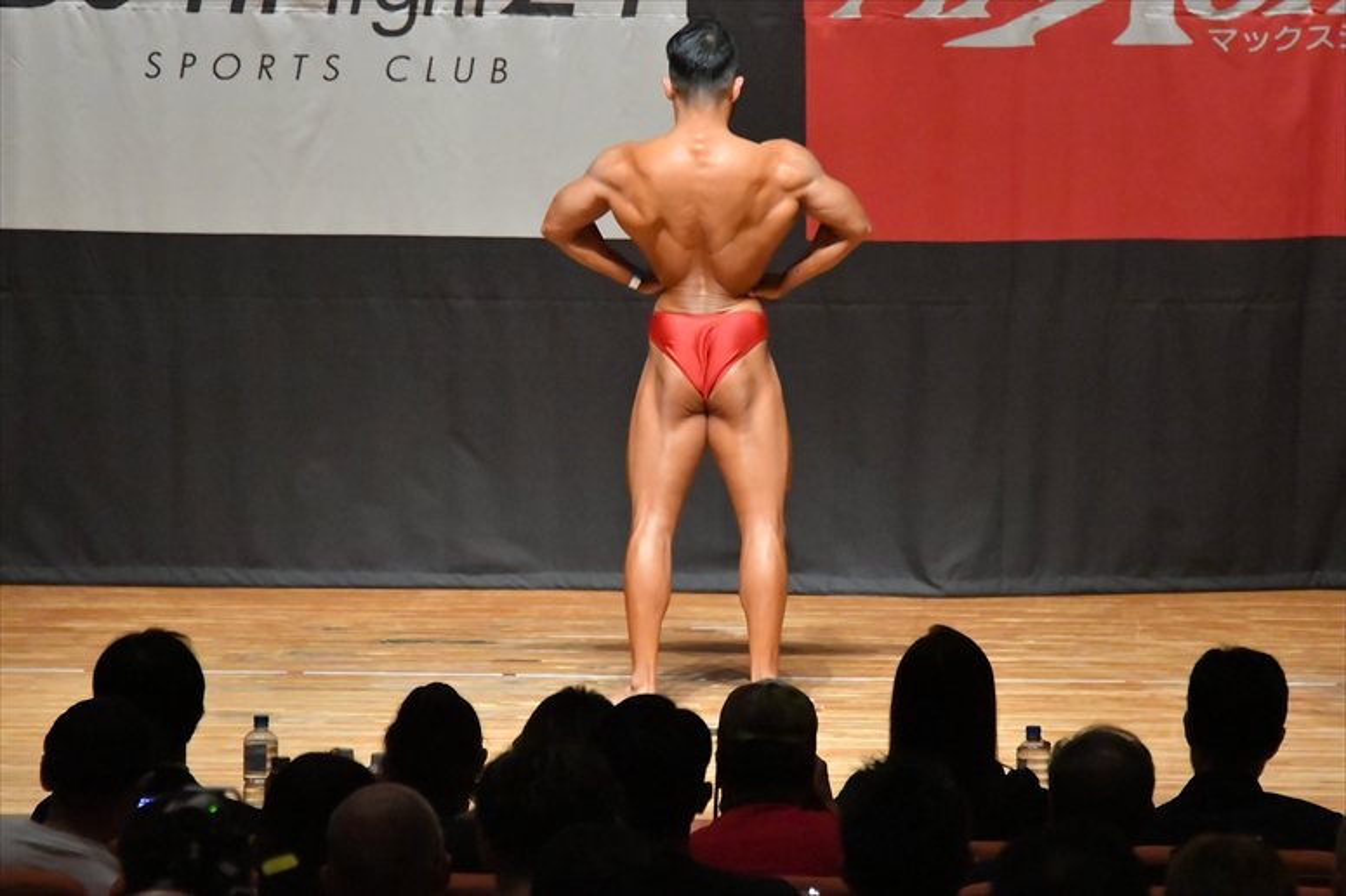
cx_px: 673
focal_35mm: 255
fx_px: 9530
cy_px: 448
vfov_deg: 5.4
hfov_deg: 8.1
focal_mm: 170
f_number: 5.6
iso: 16000
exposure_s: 1/400
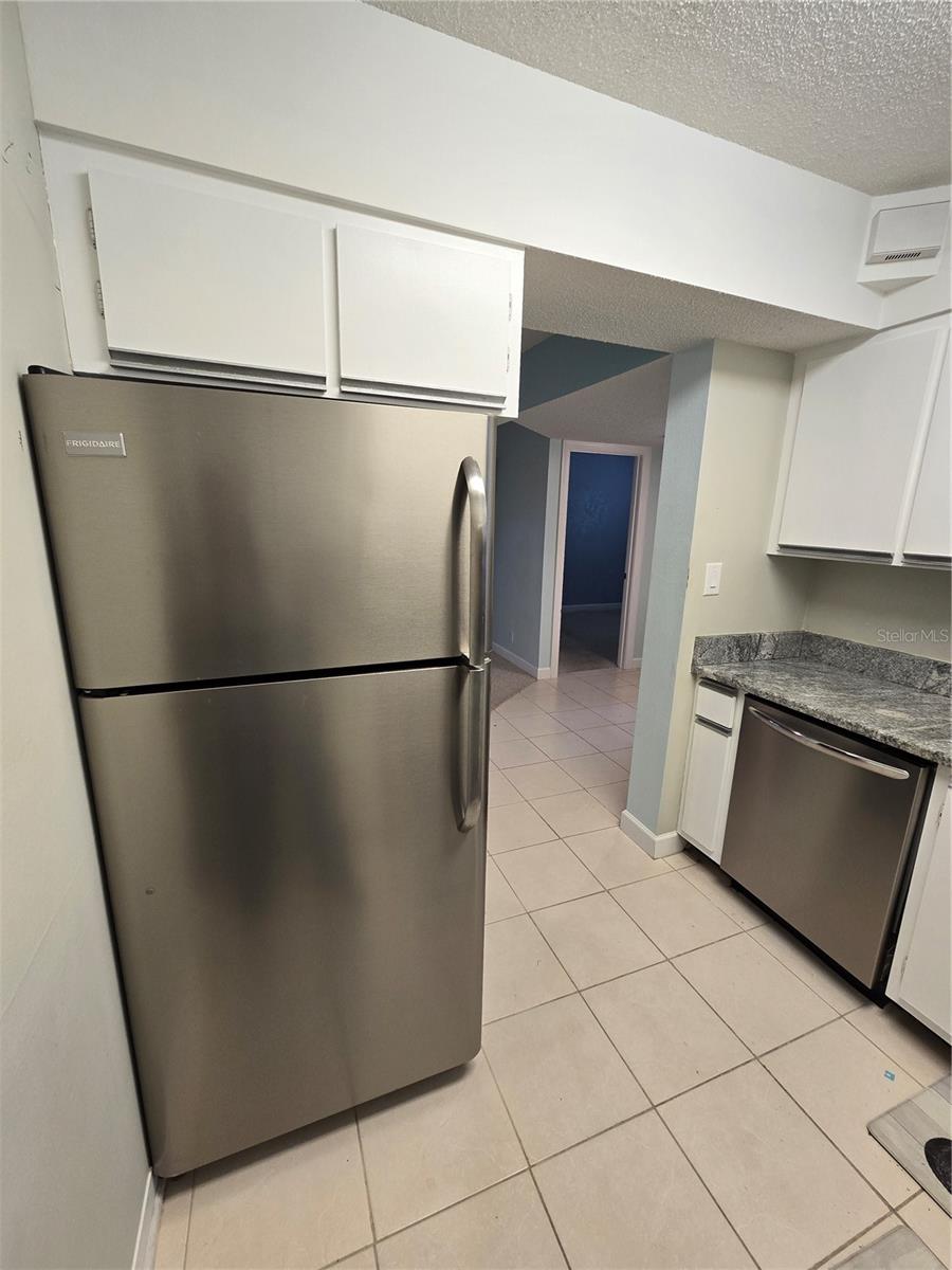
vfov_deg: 106.2
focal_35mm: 13
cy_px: 635
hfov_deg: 89.9
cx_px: 476
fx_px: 477
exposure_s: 1/60
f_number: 2.2
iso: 100
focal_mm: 2.2
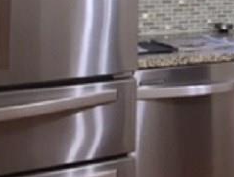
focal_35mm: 124
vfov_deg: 11.8
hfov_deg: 14.5
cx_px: 380
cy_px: -23
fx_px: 839
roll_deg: +0.2
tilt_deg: -4.0
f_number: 2.2
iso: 50
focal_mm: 4.15
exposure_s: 1/30
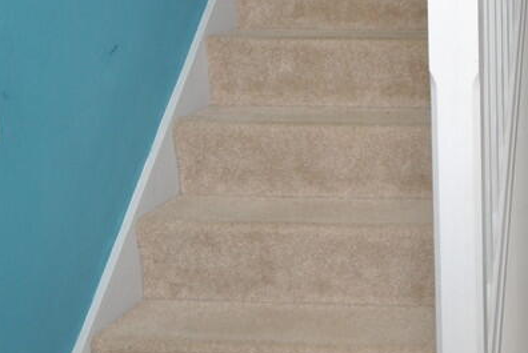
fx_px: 910
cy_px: 103
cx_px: 507
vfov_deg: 21.8
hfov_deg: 30.4
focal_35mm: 62
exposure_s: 1/60
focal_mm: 16
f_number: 5
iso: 200
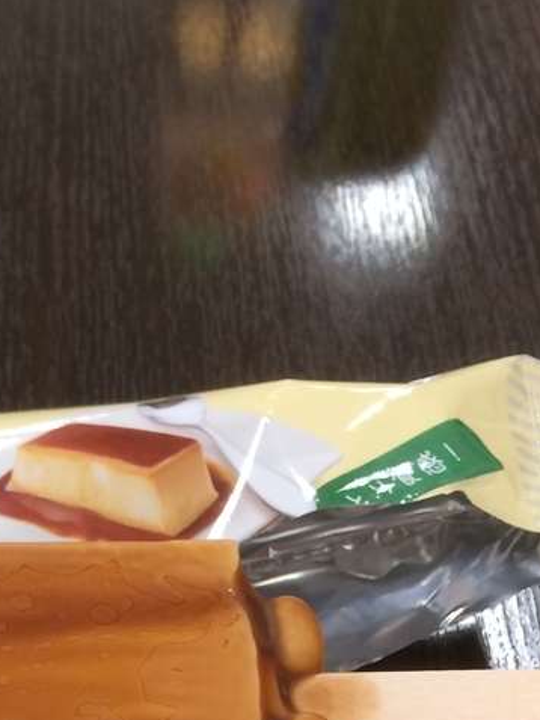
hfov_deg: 19.5
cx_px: -20
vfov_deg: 24.1
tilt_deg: -54.6
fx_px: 1518
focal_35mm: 73
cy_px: 875
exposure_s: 1/30
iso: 80
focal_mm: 4.15
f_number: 2.2
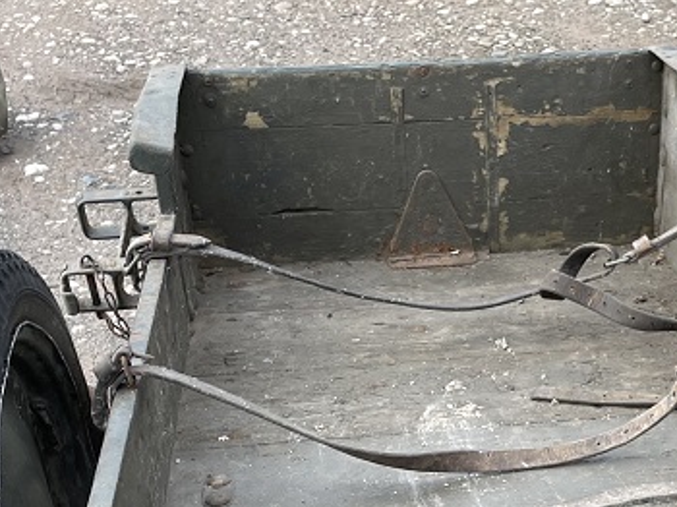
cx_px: 524
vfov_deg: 20.5
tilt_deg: -45.8
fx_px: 1309
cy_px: 608
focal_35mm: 67
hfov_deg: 28.5
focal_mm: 4.2
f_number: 1.6
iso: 32
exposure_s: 1/569
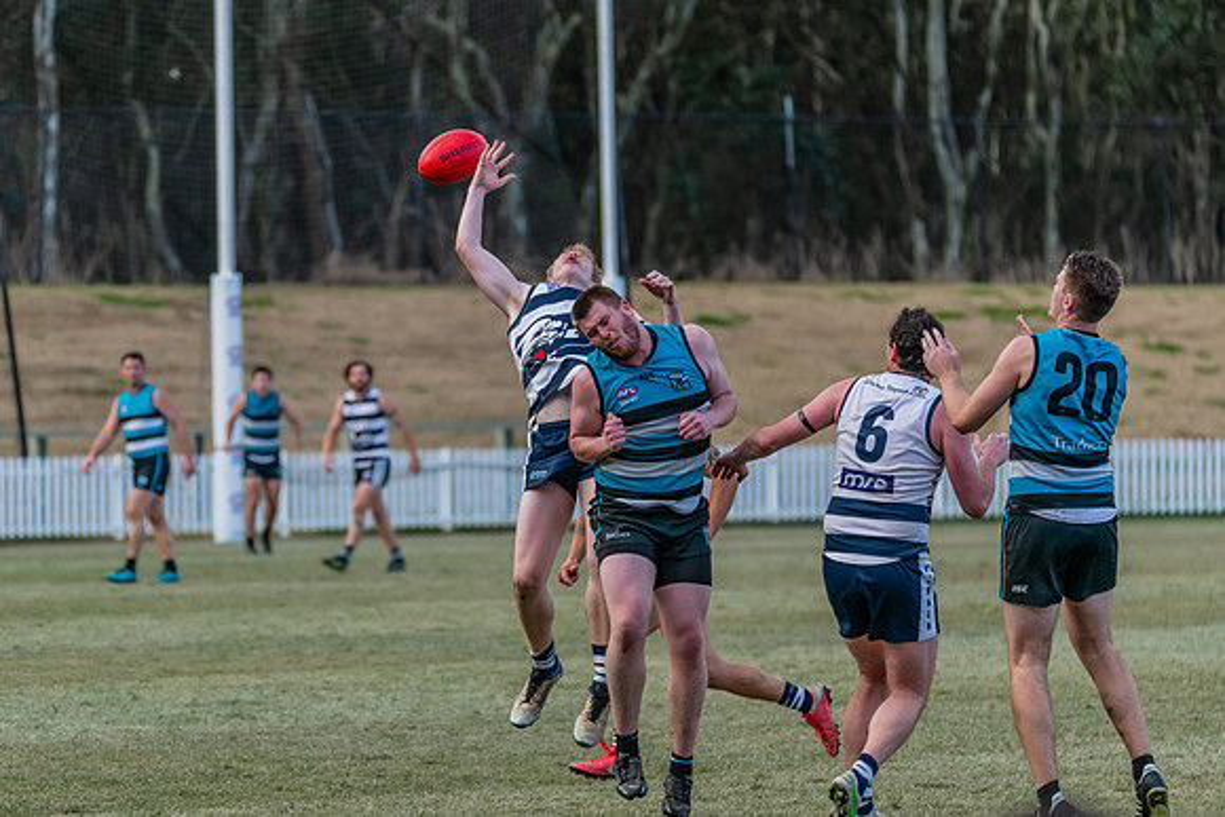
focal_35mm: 278
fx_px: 9465
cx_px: 570
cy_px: 418
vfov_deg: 4.9
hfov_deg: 7.4
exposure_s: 1/2000
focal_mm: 260
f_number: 5.6
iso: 2000
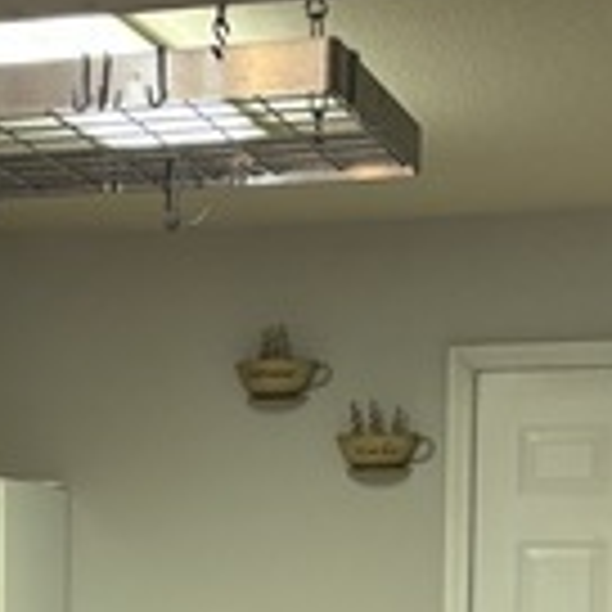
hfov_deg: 15.3
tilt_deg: -2.1
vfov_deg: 15.1
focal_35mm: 113
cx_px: 135
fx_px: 2260
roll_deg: -0.4
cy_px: 646
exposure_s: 1/60
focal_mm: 5.96
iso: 125
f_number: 1.6
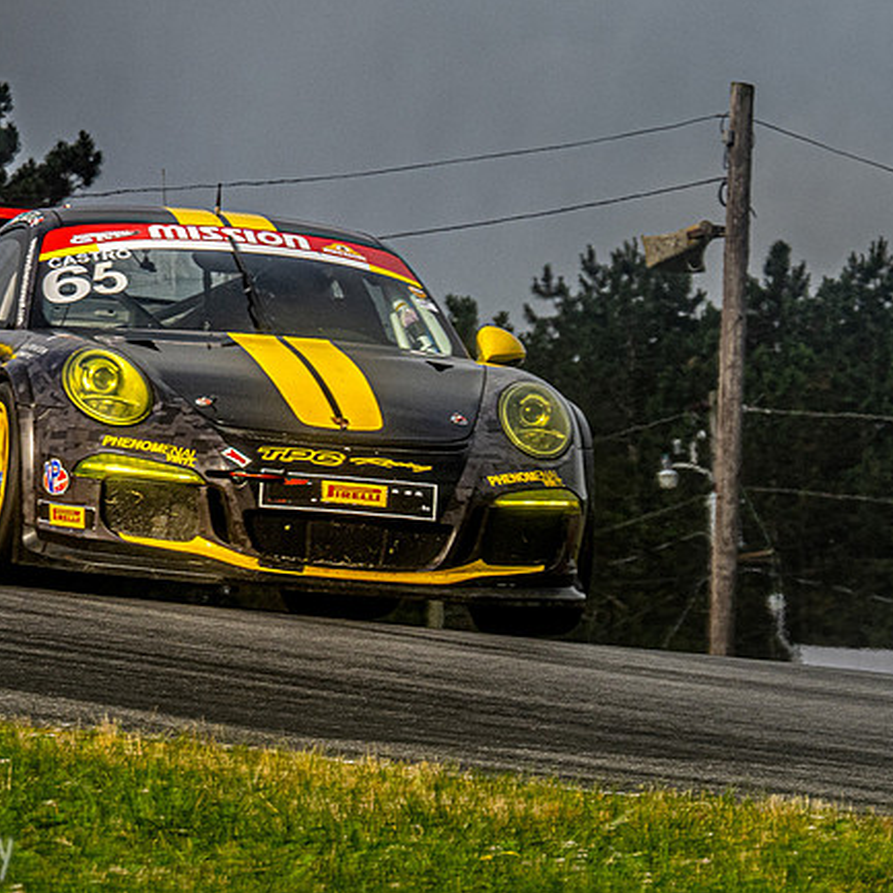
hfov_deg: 2.9
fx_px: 17512
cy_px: 455
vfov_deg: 2.9
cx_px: 196
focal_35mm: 600
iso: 400
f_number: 14
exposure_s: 1/320
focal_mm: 210
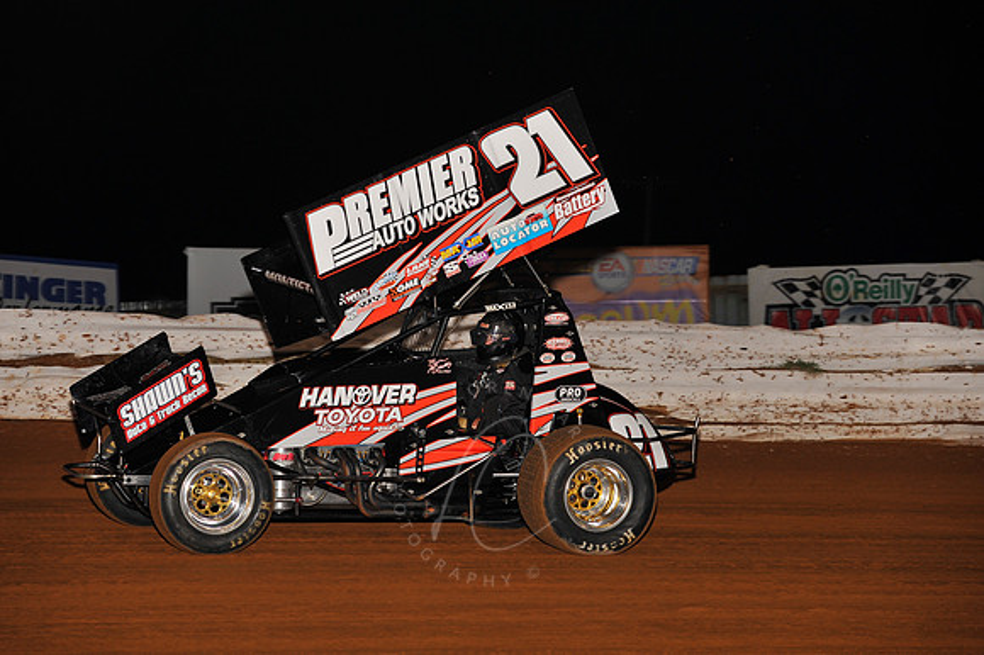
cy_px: 328
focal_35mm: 135
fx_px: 3688
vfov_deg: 10.1
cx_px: 492
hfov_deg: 15.2
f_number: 5.6
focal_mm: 135
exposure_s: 1/250
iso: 500
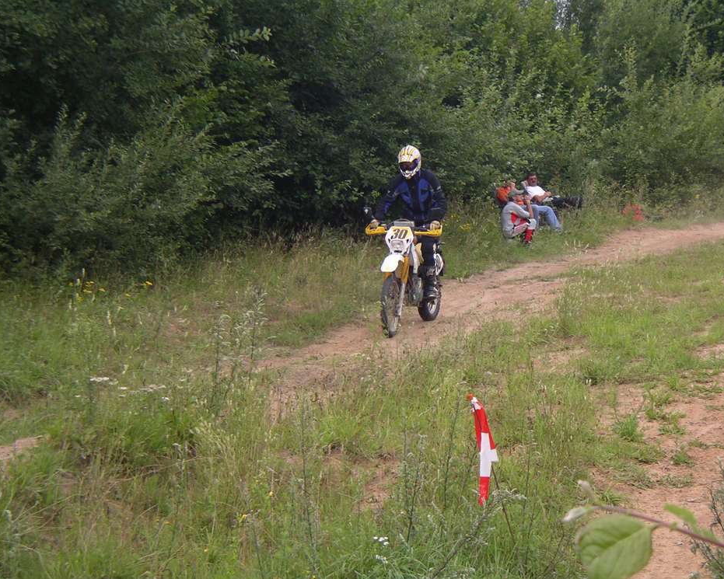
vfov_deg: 14.1
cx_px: 373
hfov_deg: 17.6
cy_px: 291
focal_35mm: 109
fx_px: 2336
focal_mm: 16
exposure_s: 1/160
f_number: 3.9
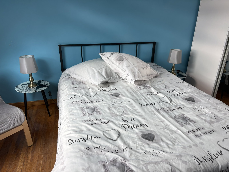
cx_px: 114
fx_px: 172
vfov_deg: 53.1
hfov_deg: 67.3
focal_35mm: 26
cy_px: 86
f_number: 1.6
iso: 32
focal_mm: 5.96
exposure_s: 1/141
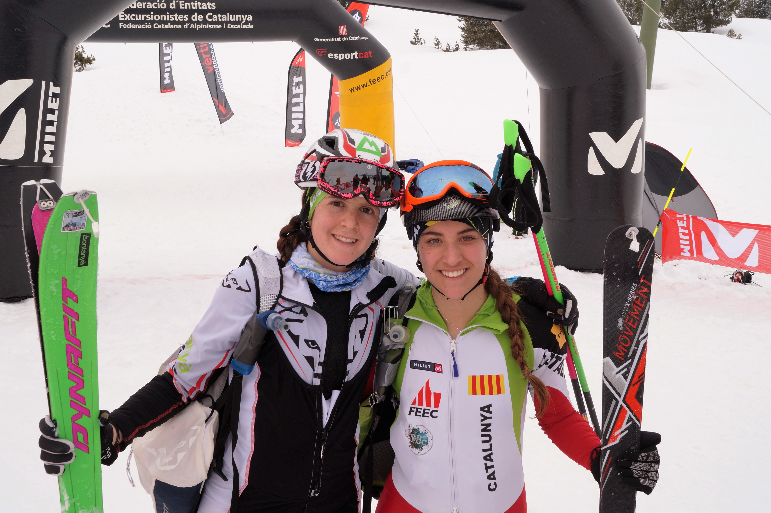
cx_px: 386
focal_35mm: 36
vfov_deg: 36.8
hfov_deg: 53.2
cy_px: 256
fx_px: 771
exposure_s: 1/125
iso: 100
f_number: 11
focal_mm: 24
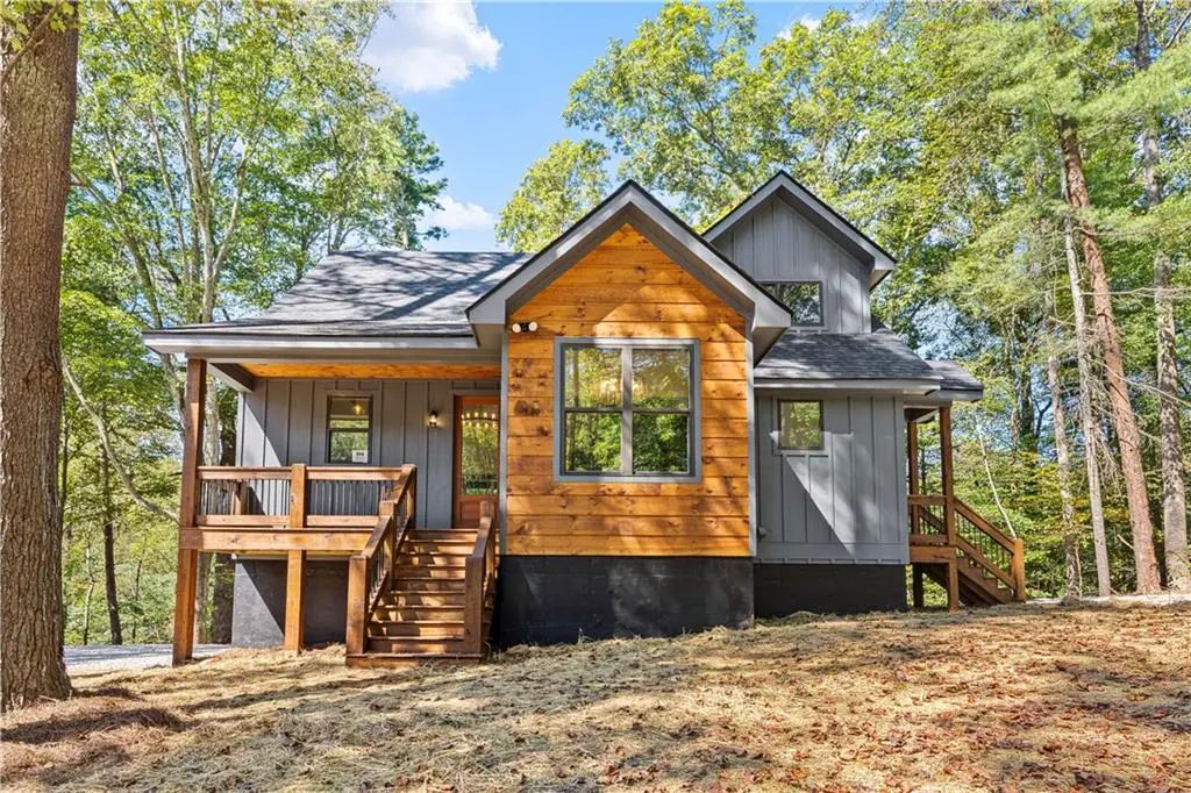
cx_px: 596
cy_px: 396
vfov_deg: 61.9
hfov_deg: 84.0
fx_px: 661
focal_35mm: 20
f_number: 11
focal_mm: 20
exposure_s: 1/750
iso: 320
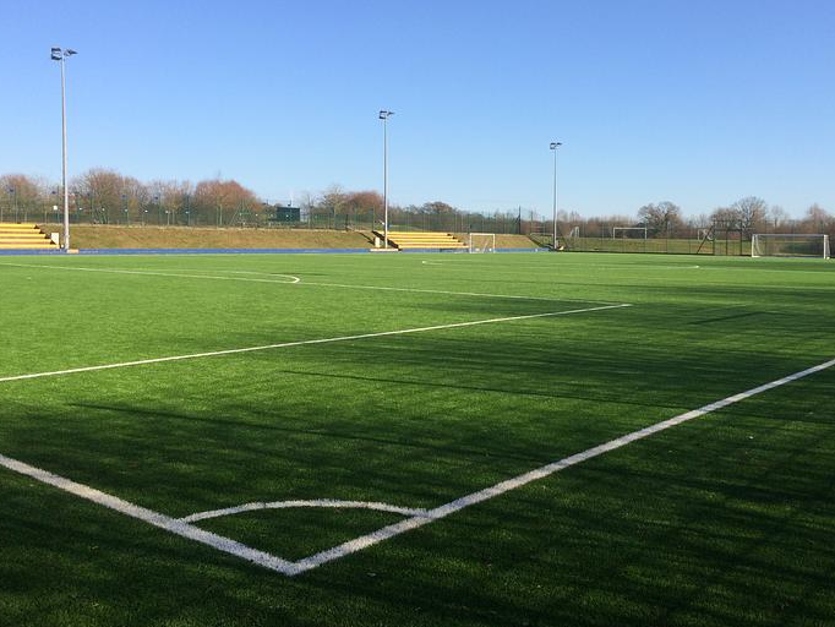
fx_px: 820
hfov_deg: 53.9
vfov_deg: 41.7
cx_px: 452
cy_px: 268
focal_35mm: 34
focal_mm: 4.15
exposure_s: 1/1325
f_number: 2.2
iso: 32
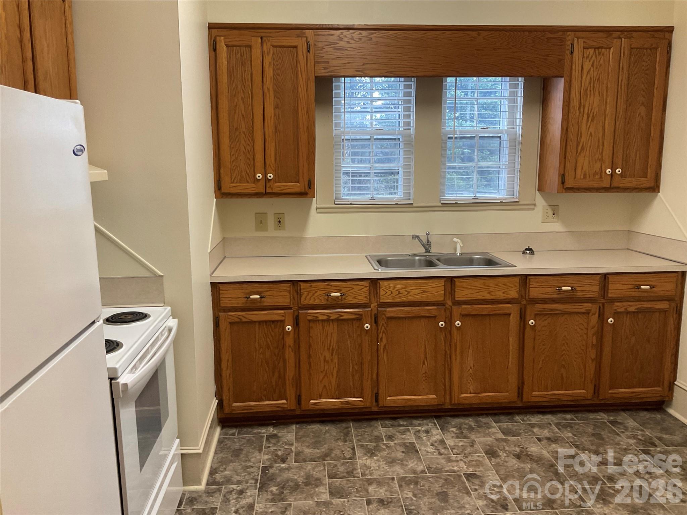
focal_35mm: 29
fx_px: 576
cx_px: 344
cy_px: 258
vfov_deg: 48.2
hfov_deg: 61.7
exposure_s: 1/60
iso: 100
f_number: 1.8
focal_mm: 3
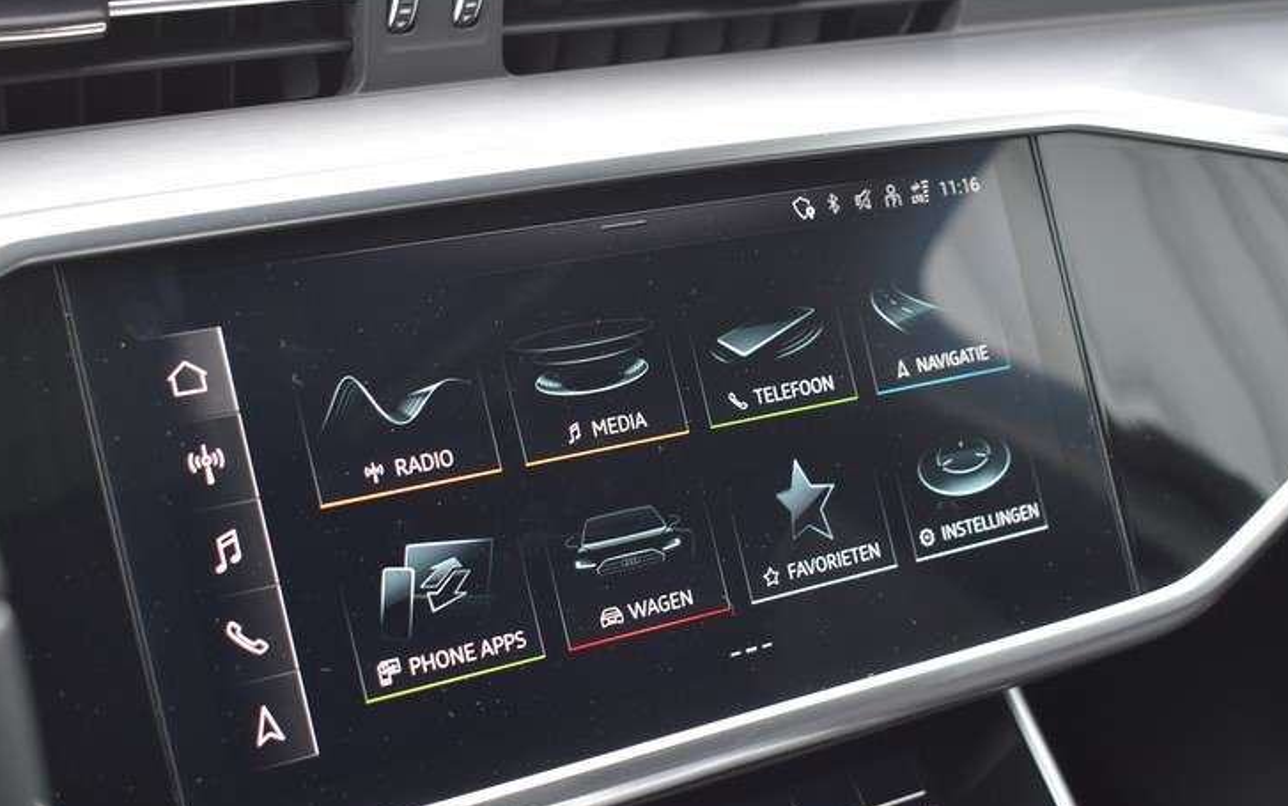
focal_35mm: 56
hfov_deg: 36.3
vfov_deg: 23.1
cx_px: 632
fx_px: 1966
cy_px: 530
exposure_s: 1/100
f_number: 5
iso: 400
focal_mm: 26
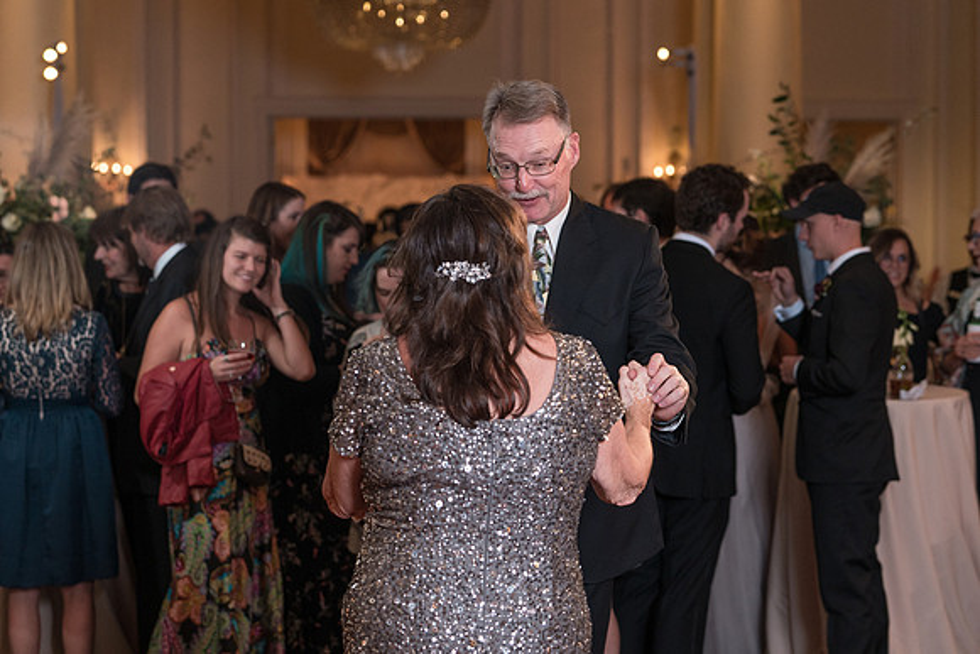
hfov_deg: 26.4
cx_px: 490
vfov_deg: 17.8
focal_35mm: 77
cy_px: 327
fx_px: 2085
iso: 2000
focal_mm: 76
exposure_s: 1/200
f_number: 4
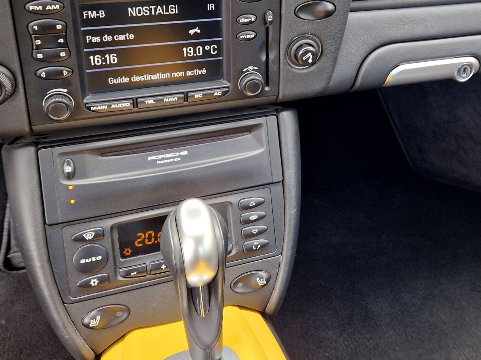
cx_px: 331
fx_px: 584
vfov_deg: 33.1
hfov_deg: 44.0
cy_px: 61
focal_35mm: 42
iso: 160
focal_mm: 5.4
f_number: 1.8
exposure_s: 1/180
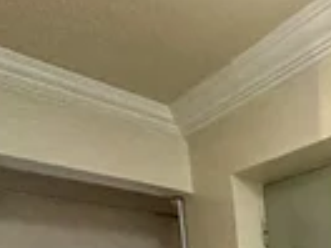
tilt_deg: -7.3
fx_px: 392
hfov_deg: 30.5
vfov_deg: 26.8
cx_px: 471
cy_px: 357
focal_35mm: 41
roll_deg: +0.2
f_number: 2.2
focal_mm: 2.22
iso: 500
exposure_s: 1/60
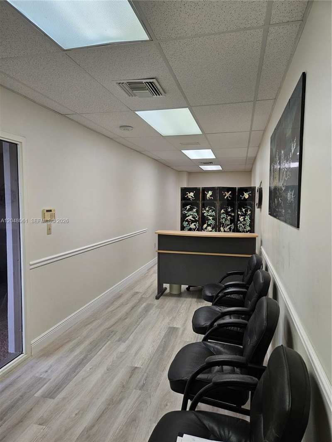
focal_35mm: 23
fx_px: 294
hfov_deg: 58.9
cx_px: 166
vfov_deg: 73.9
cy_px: 221
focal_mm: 5.4
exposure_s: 1/120
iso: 125
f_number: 1.8
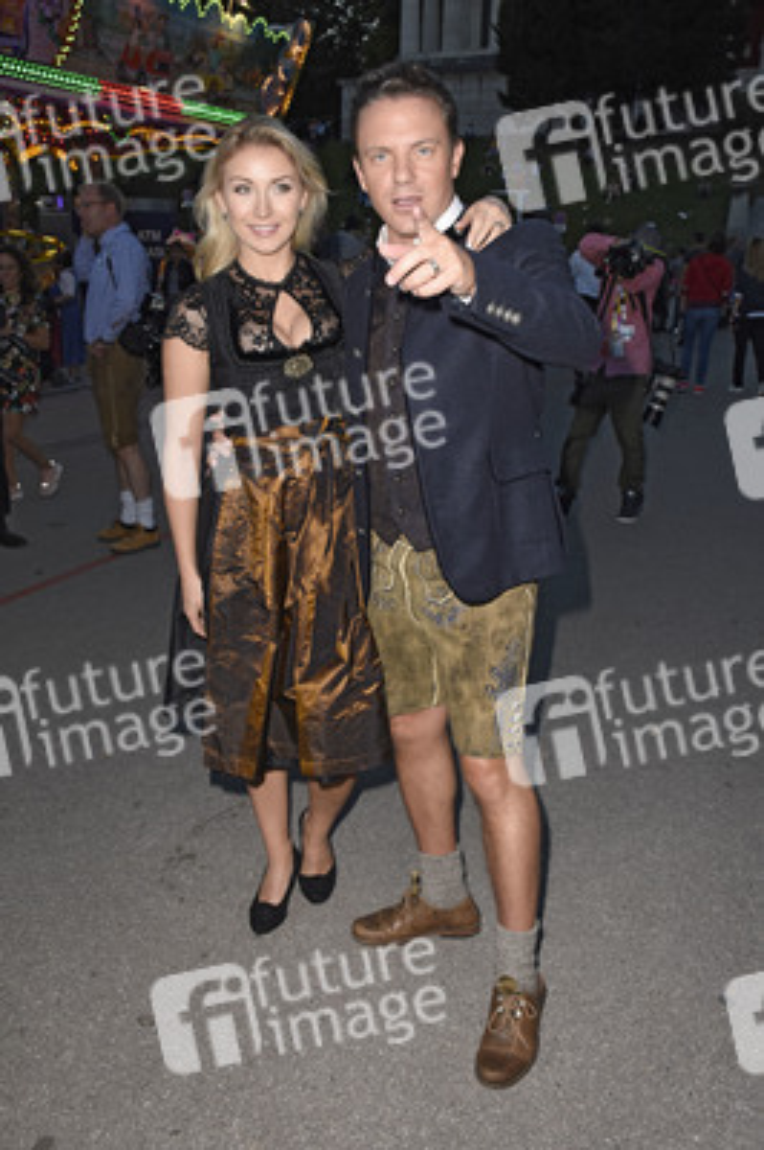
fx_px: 1100
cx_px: 382
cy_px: 575
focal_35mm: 34
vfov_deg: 55.1
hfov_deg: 38.3
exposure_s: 1/160
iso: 400
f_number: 8
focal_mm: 23
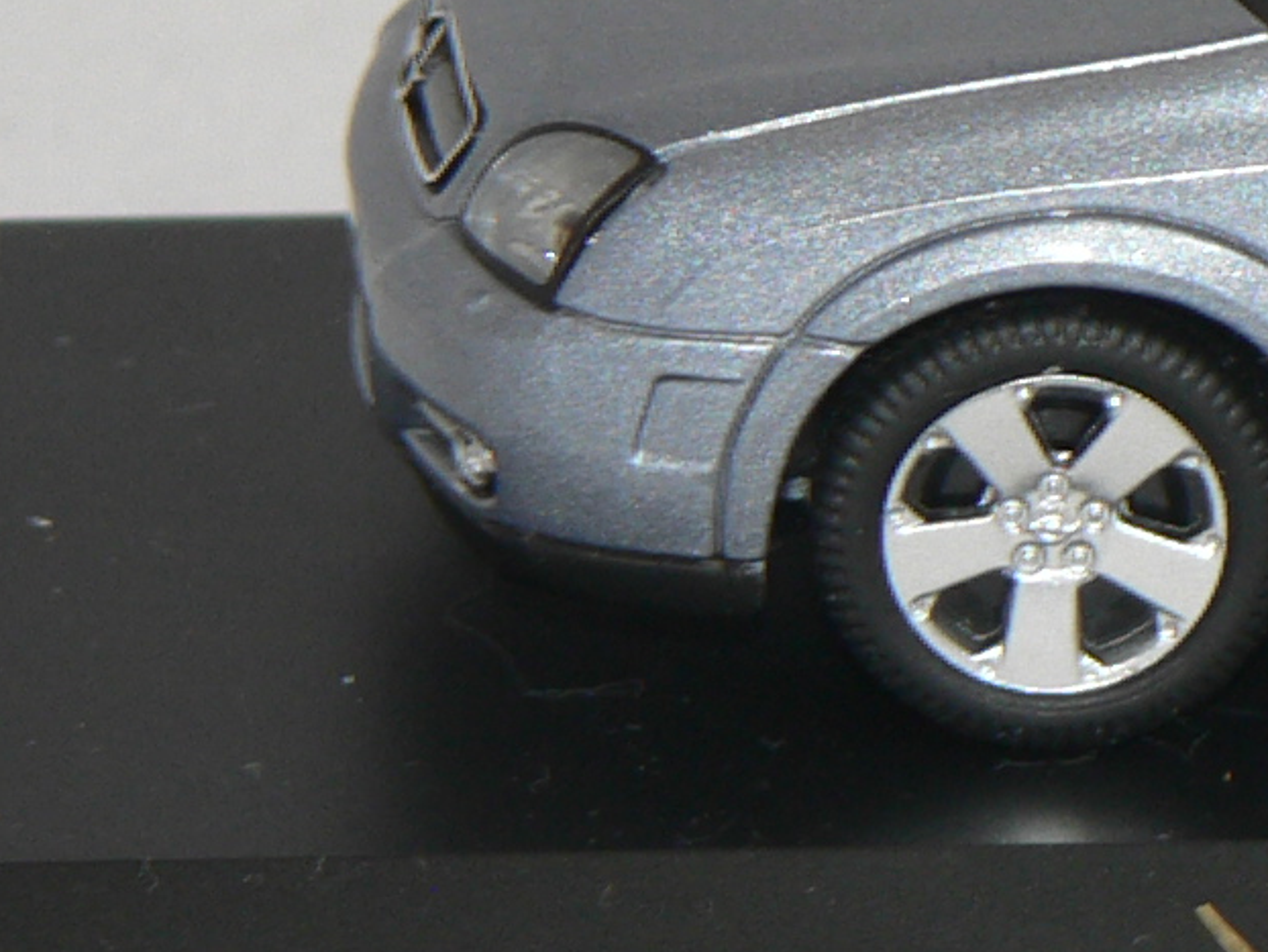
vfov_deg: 2.9
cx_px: 2114
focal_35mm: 510
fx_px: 18689
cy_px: 173
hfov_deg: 3.9
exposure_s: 1/60
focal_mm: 20.7
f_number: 3.2
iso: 80
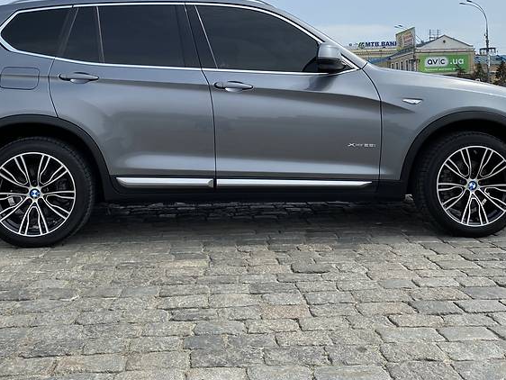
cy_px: 118
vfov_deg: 38.1
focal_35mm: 37
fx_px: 541
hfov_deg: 50.0
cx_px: 228
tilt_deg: -1.6
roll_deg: +1.1
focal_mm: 4.2
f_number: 1.8
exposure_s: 1/3049
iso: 32
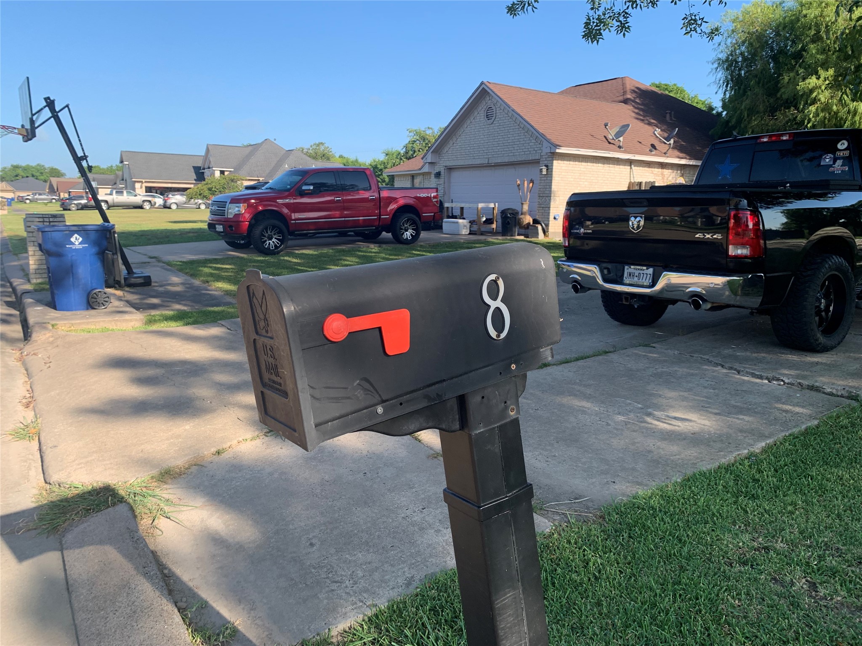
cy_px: 323
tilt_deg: -10.9
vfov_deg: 53.1
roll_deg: -1.9
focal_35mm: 26
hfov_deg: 67.3
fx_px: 647
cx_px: 431
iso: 25
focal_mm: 4.25
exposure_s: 1/928
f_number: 1.8
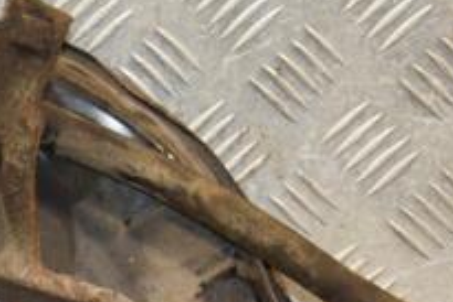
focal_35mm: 228
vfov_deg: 6.0
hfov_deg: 8.9
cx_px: -164
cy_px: 390
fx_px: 2871
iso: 800
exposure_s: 1/125
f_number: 5
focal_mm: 52
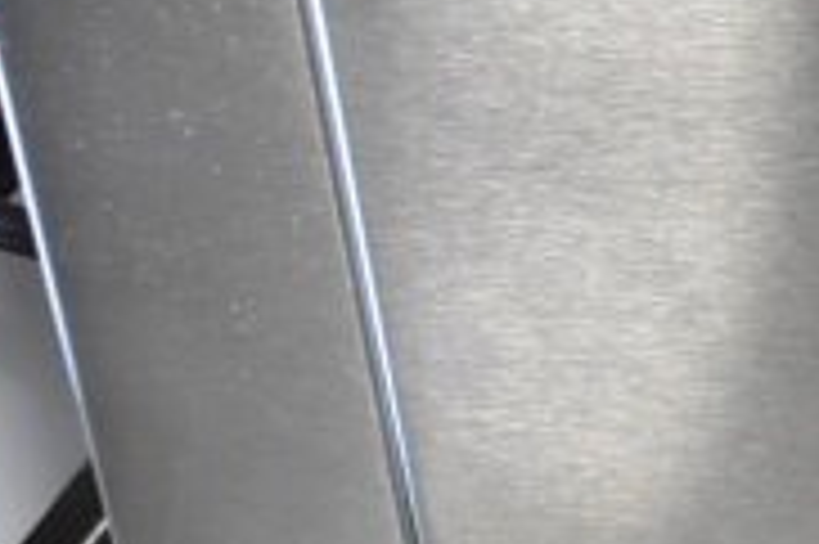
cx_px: 1305
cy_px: 771
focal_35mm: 161
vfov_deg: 8.4
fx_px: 3659
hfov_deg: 12.1
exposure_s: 1/50
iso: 5000
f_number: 4.5
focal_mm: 32
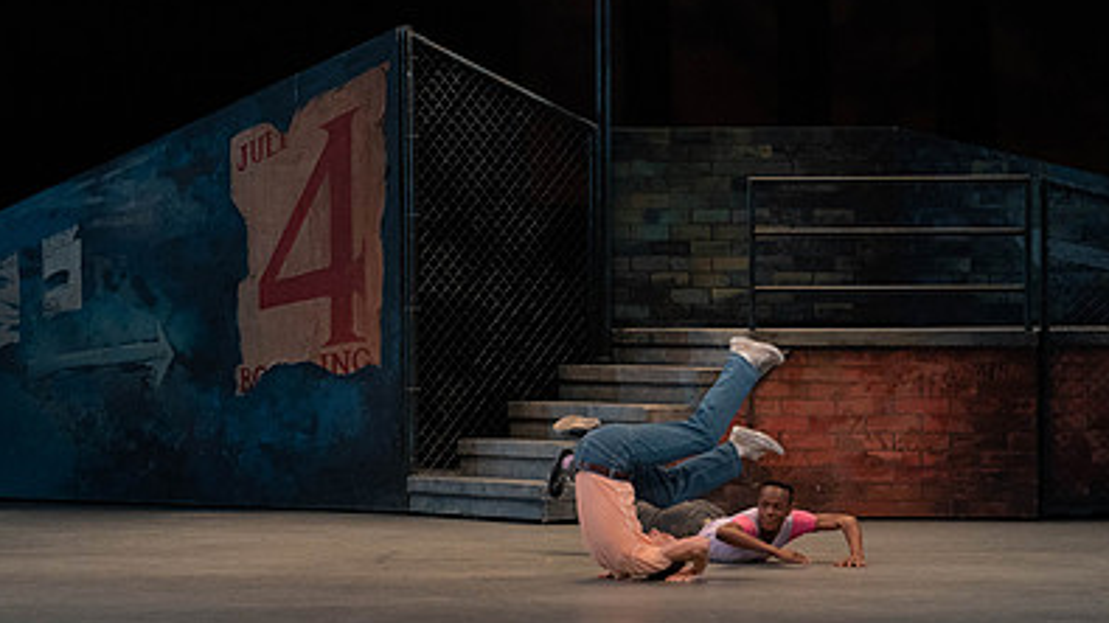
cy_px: 212
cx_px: 469
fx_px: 5557
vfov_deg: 6.4
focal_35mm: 189
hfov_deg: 11.4
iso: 3200
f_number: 4.5
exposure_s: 1/400
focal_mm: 123
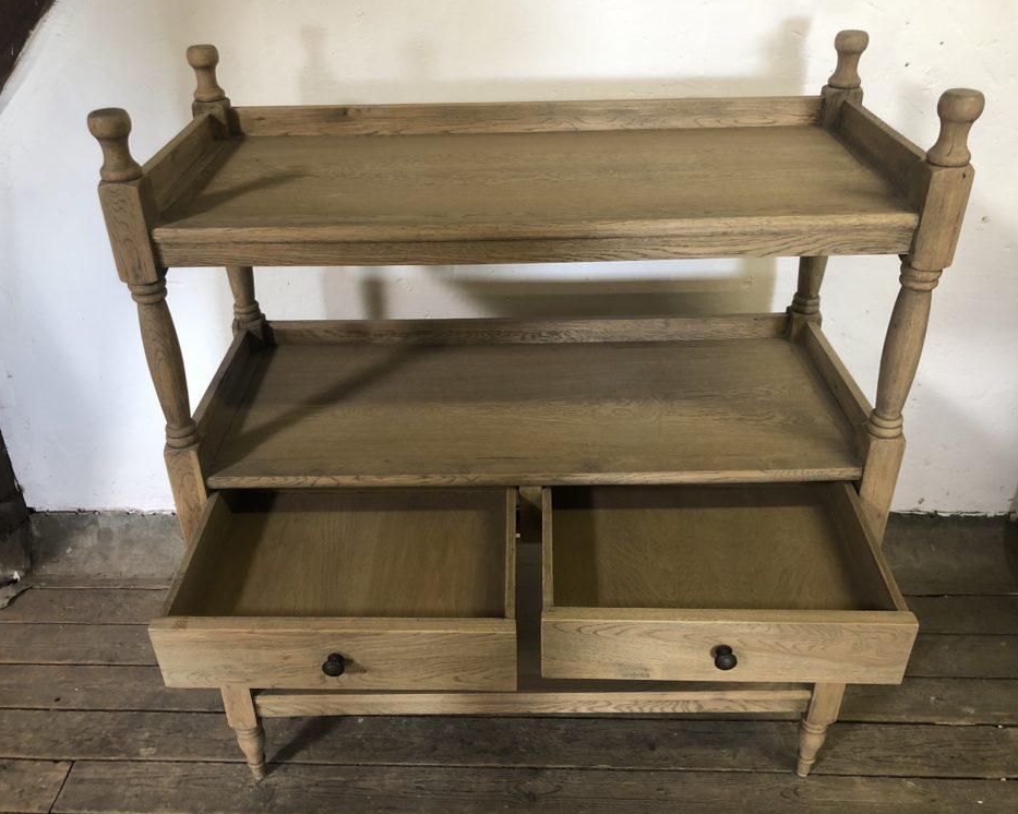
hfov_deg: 58.8
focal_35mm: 30
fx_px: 904
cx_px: 494
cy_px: 398
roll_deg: +1.5
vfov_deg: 48.5
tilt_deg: -30.2
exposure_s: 1/20
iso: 40
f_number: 1.8
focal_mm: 4
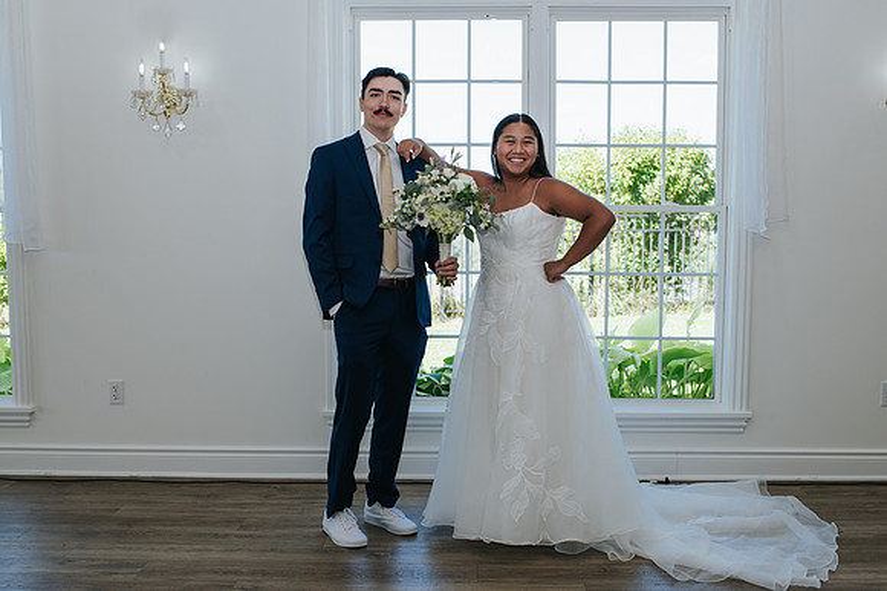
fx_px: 1125
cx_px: 464
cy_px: 355
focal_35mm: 46
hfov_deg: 43.0
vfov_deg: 29.3
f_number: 3.5
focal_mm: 35
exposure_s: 1/200
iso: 125
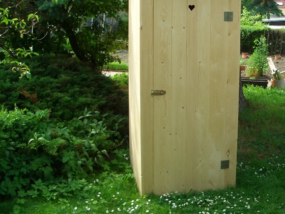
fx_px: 412
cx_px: 195
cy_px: 75
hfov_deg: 37.7
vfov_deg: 29.0
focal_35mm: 50
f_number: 4.3
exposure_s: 1/160
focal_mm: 5.8
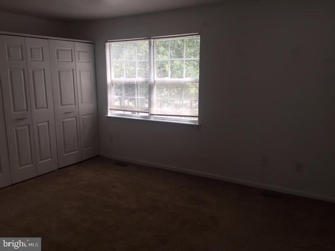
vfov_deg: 48.2
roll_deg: +0.4
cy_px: 126
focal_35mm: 29
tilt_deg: -8.6
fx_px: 281
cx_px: 168
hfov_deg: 61.7
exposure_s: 1/60
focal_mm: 4.15
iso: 40
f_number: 2.2
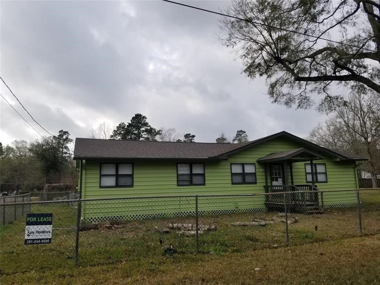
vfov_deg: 53.1
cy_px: 142
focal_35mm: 26
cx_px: 190
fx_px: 285
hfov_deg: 67.3
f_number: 1.7
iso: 50
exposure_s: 1/2472
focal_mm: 4.25
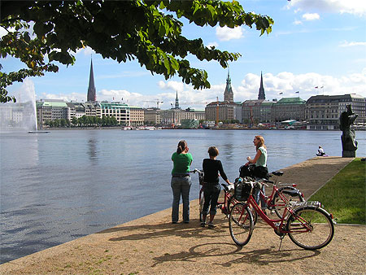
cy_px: 138
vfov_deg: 37.8
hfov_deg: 49.0
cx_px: 183
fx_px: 402
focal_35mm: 38
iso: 50
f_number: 5.6
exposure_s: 1/400
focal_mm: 6.3
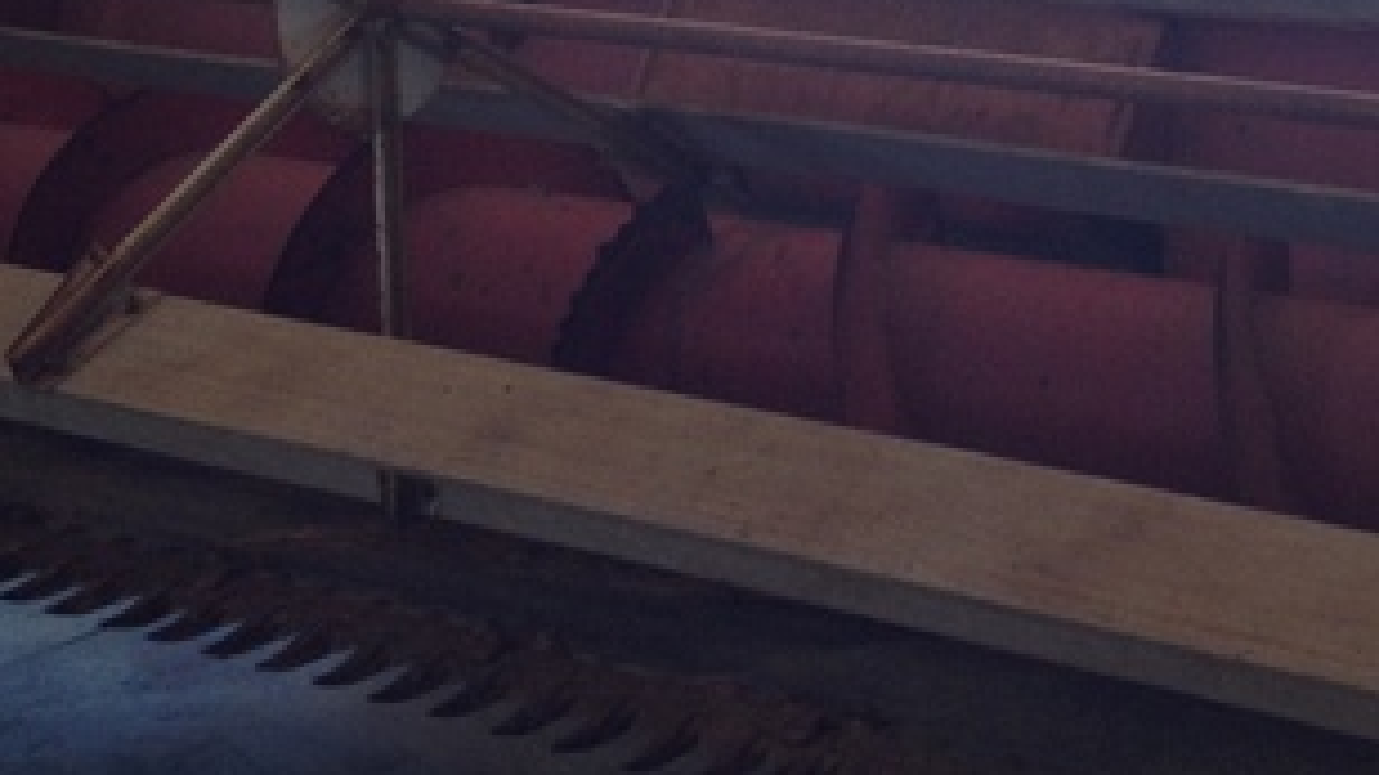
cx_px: 895
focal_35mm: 99
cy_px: -193
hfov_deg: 21.5
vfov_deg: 11.9
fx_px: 3619
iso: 64
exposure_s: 1/60
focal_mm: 4.28
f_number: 2.4
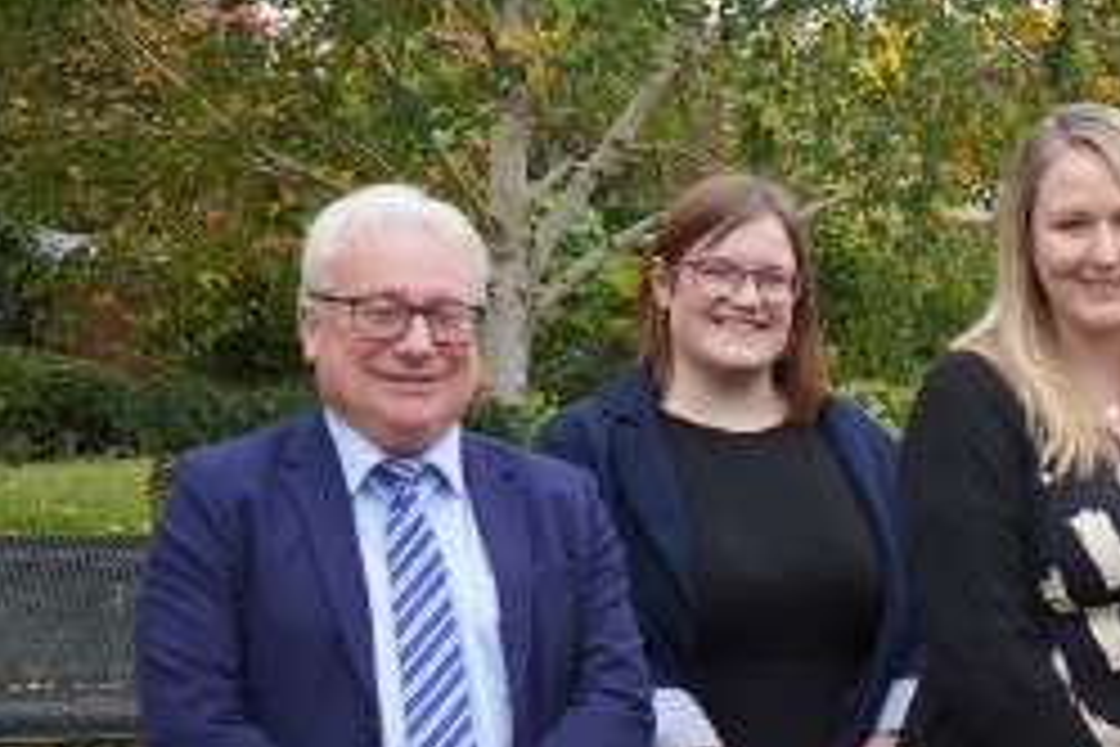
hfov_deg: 16.3
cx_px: 1646
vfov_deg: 11.8
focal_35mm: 115
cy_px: 668
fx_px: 3577
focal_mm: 28
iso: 250
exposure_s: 1/160
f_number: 4
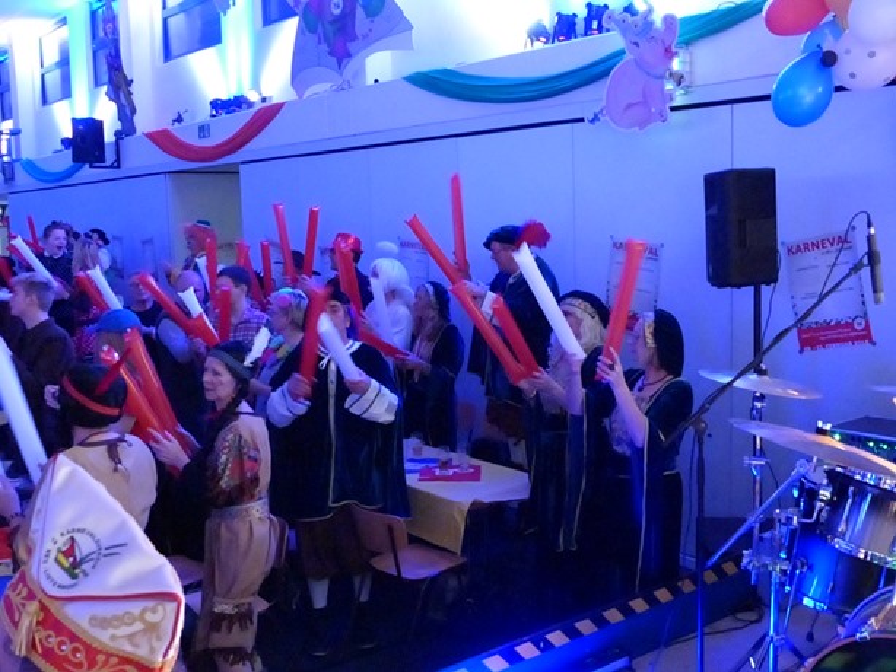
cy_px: 336
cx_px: 448
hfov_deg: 50.1
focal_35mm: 37
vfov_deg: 38.7
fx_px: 958
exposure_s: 1/60
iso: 2500
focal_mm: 6.6
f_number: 2.8
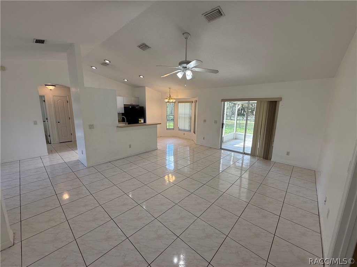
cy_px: 134
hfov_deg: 102.1
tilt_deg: -10.3
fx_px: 144
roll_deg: -1.0
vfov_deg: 85.7
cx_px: 178
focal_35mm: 14
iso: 50
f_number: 2.2
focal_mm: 2.22
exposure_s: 1/128
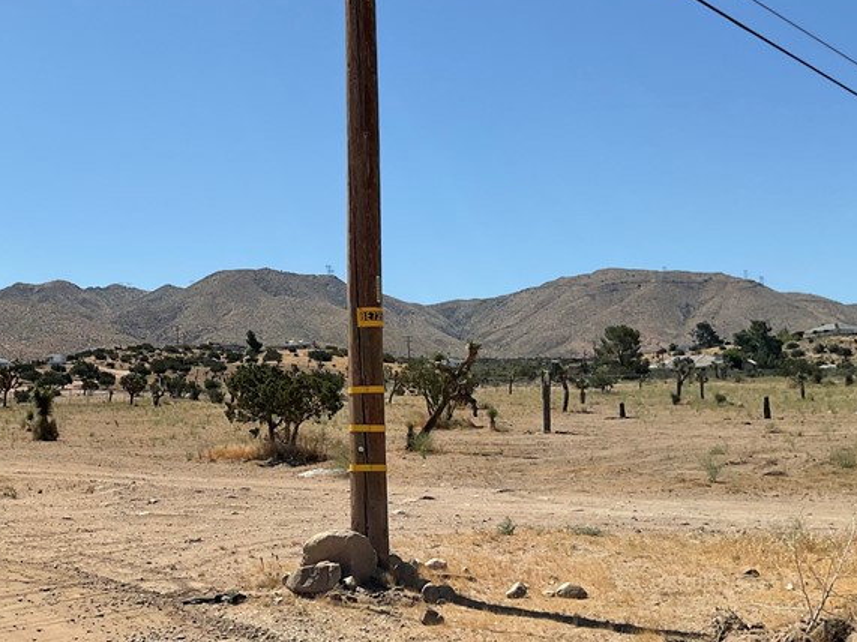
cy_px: 294
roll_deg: -0.3
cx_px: 216
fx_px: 1287
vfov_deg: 28.0
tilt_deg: +4.8
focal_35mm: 52
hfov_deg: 36.0
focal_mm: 3
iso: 16
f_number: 1.8
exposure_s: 1/3125
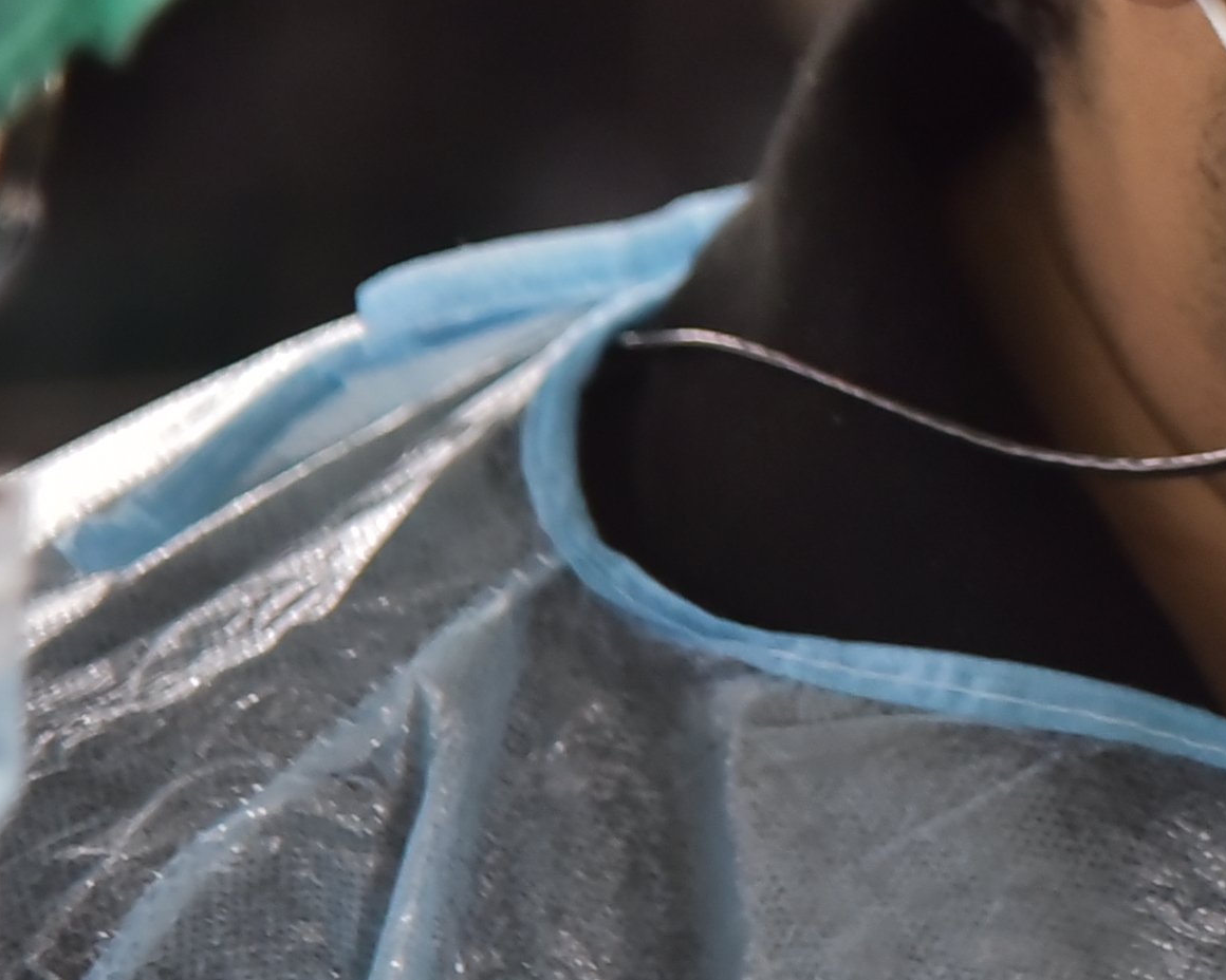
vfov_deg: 3.5
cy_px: -263
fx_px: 15893
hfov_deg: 4.4
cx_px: 2296
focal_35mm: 438
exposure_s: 1/160
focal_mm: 120
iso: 2000
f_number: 4
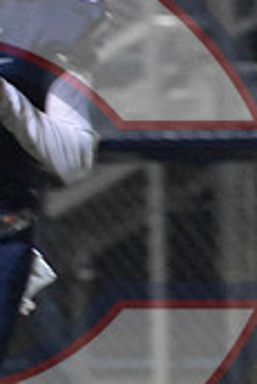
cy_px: 214
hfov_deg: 0.9
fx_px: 16221
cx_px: -73
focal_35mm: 1518
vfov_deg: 1.4
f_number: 6.3
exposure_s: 1/200
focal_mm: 300
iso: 12800
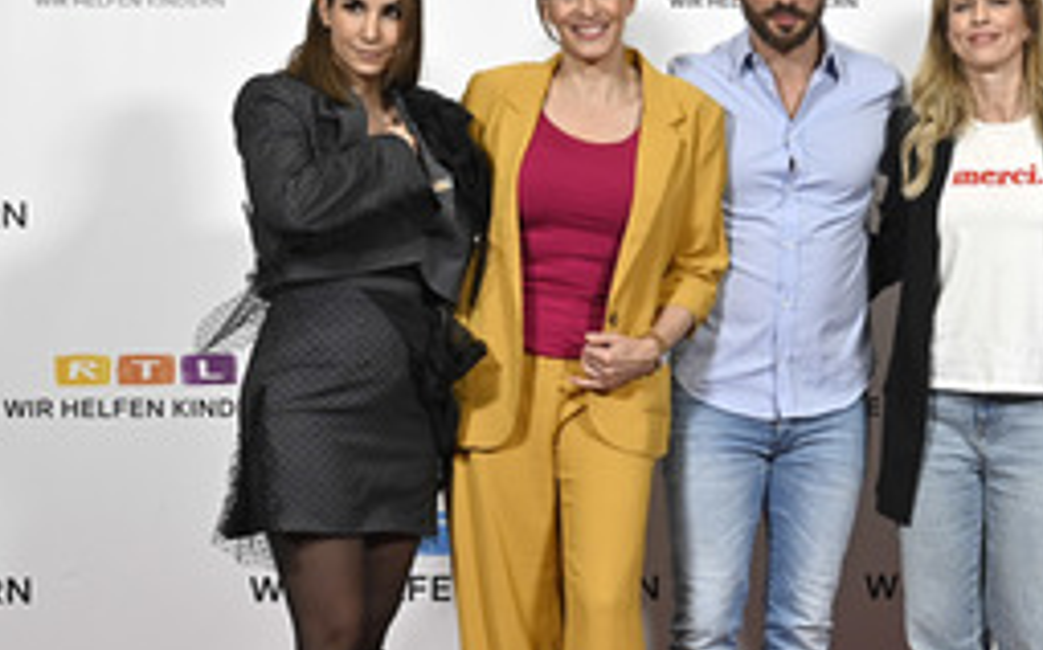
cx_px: 886
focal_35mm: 81
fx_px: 2301
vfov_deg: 16.1
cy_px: 437
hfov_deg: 25.0
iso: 1000
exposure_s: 1/320
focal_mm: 45
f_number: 4.5
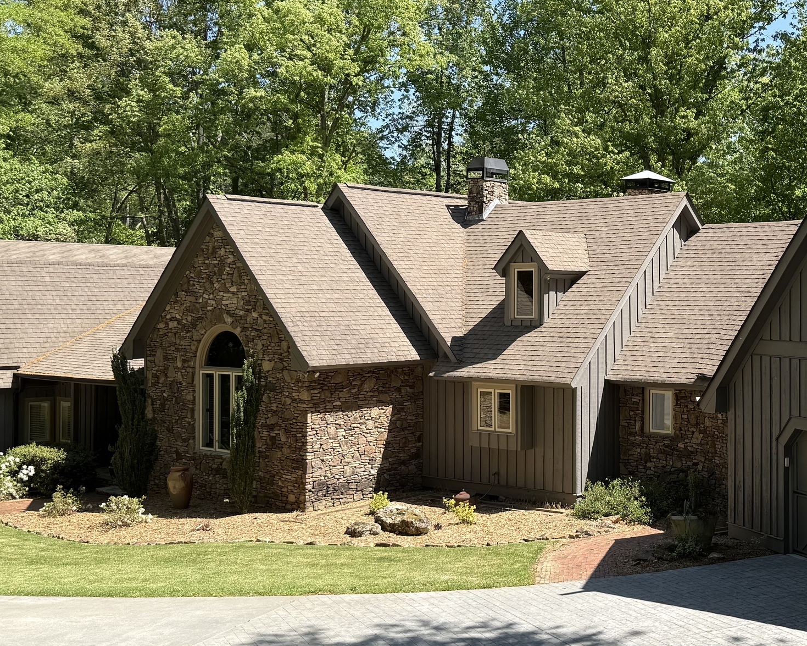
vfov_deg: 30.8
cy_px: 292
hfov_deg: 36.5
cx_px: 667
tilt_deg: -0.1
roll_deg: -0.8
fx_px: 1170
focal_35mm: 49
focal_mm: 6.76
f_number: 1.78
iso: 80
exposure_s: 1/2000
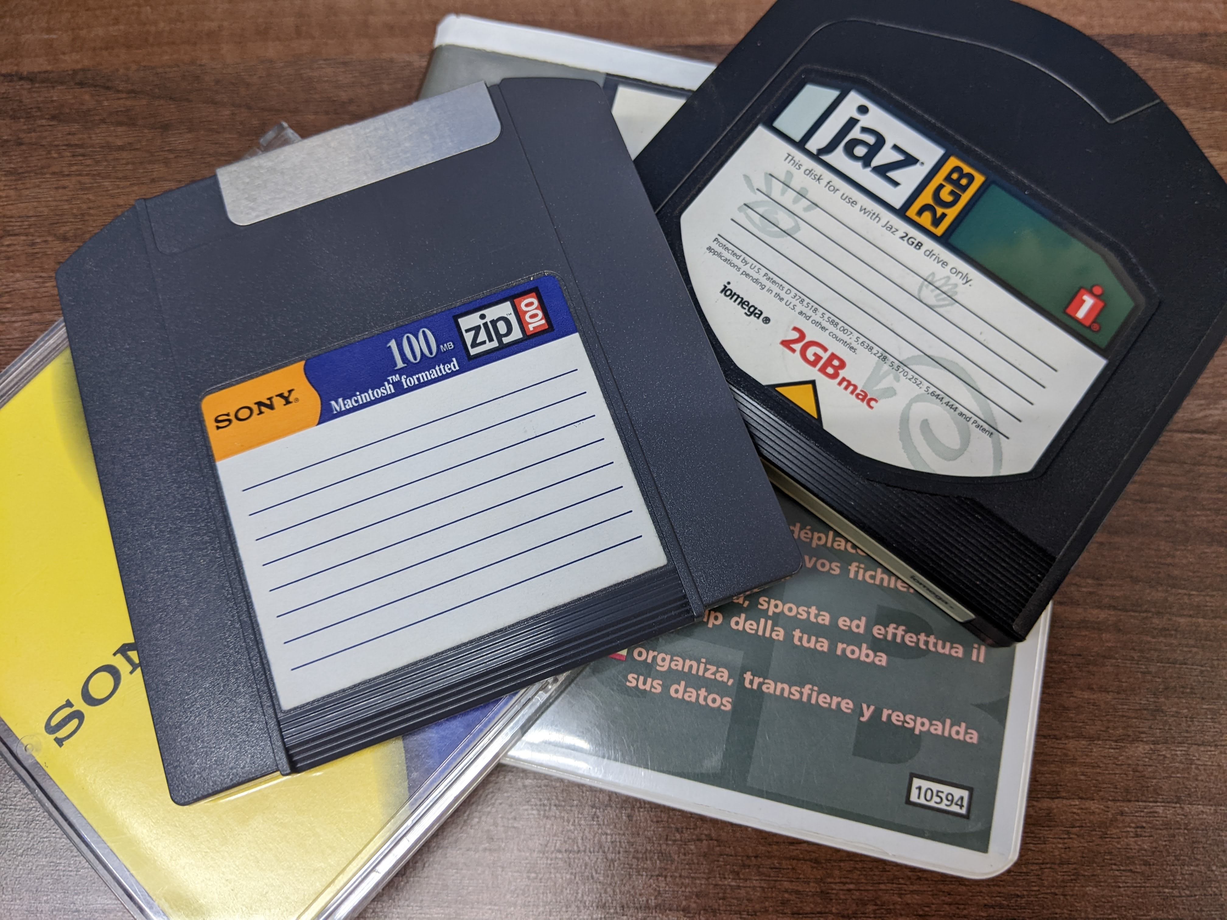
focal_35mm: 27
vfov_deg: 51.4
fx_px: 957
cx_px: 614
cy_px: 460
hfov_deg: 65.3
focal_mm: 4.44
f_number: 1.8
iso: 71
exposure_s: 1/33.3
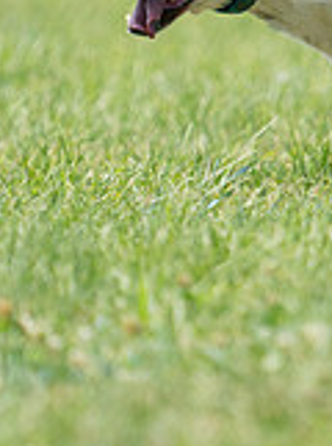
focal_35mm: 1595
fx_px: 20478
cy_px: -40
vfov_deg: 1.2
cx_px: 553
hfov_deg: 0.9
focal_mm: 459
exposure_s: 1/4000
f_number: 6.3
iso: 800
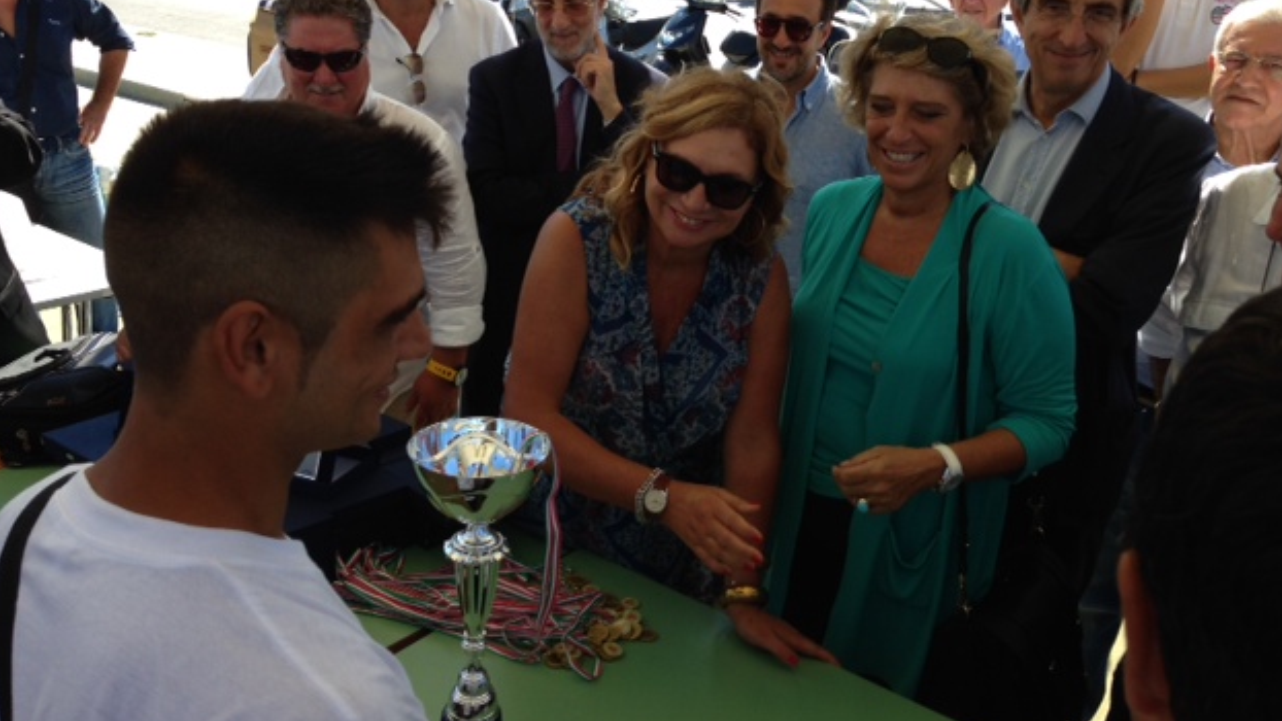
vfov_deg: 31.8
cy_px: 251
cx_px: 637
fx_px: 1258
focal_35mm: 37
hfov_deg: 54.0
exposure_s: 1/495
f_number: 2.4
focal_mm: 4.12
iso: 50
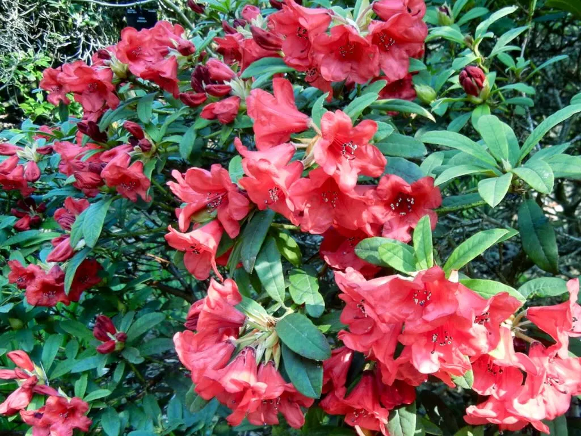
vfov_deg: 46.8
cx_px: 290
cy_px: 218
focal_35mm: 30
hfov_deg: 60.0
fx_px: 504
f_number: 3.5
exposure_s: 1/111
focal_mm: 5.4
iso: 160
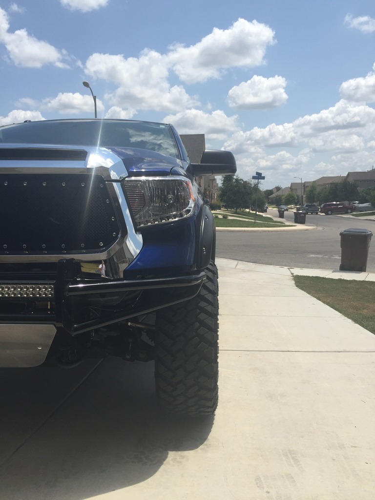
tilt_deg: -4.5
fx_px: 419
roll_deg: +0.0
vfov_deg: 61.7
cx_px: 188
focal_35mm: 29
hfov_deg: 48.2
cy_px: 250
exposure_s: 1/3049
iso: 32
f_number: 2.2
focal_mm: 4.15
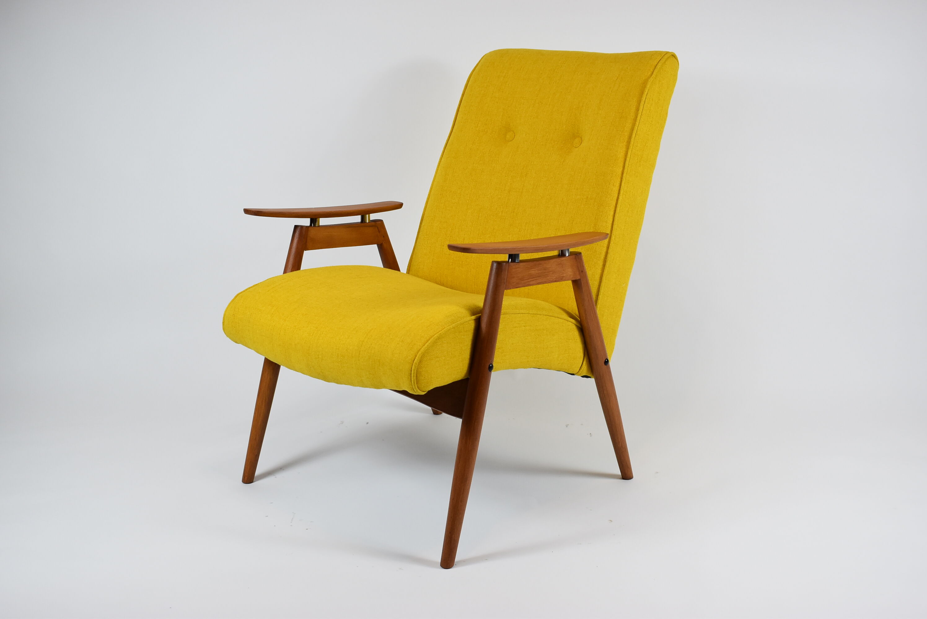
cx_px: 464
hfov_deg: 46.4
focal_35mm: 42
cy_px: 310
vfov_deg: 31.9
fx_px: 1082
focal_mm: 28
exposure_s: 1/125
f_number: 5.6
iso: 640
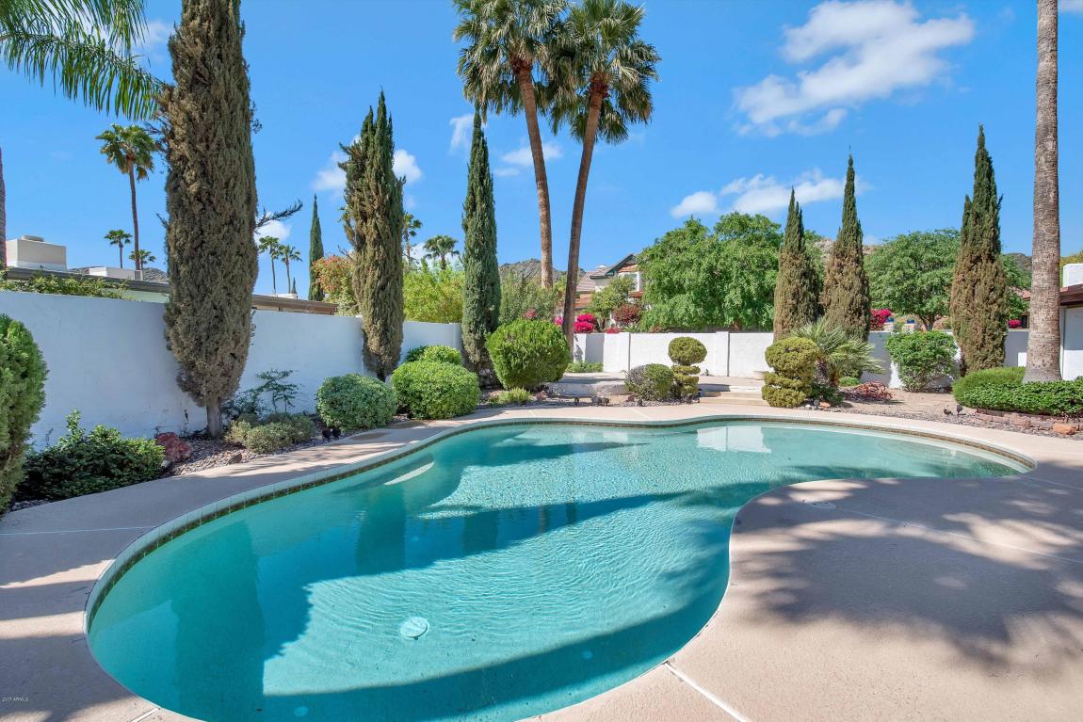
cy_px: 361
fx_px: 451
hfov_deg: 100.4
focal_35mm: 15
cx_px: 542
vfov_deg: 77.3
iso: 320
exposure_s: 1/500
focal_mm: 15
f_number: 11
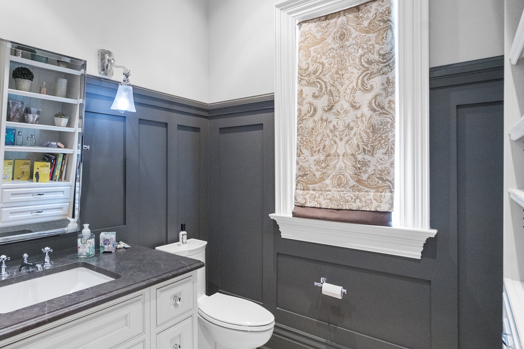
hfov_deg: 75.6
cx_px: 166
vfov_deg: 57.2
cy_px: 170
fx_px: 320
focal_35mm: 22
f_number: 5.6
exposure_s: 1/30
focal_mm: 16
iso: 10000
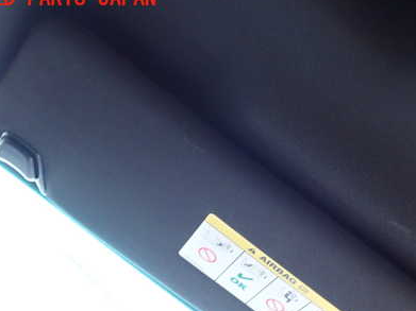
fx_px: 553
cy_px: 224
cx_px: 282
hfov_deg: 40.7
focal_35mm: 46
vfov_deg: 31.1
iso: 640
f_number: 2.3
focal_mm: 5.4
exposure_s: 1/30
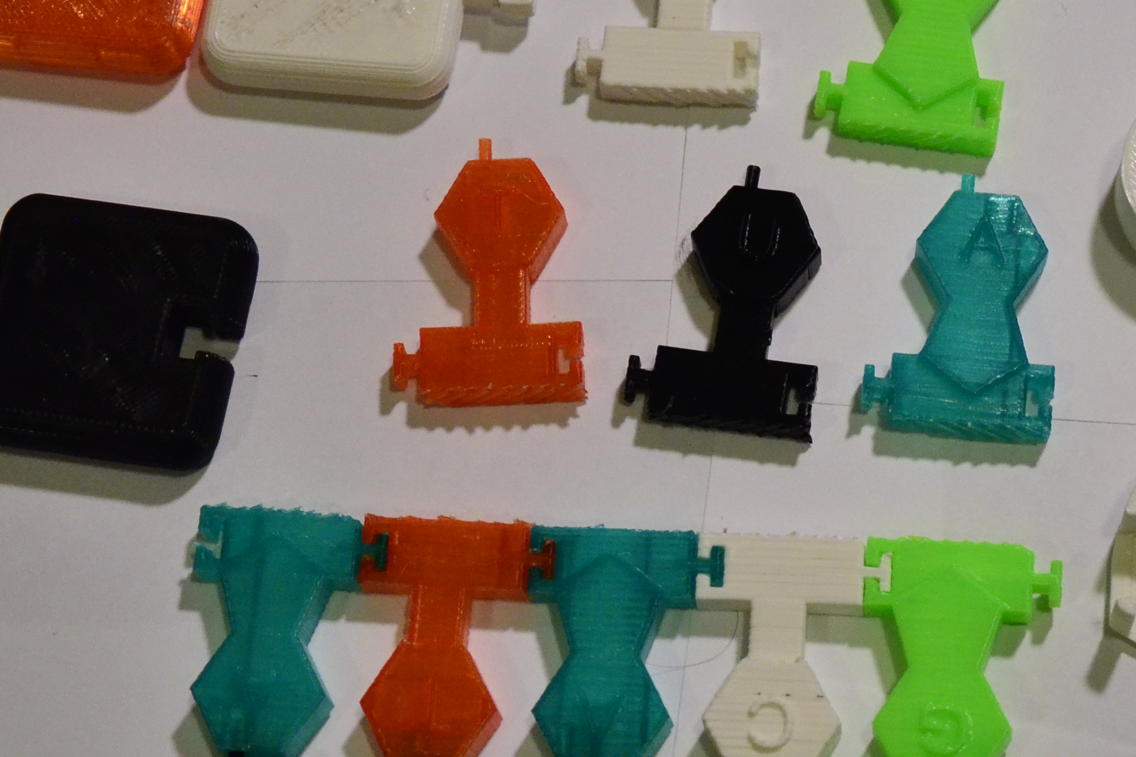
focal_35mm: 97
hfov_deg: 20.9
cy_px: 388
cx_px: 788
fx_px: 3061
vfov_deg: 14.1
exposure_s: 1/160
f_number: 4
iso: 2000
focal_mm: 26
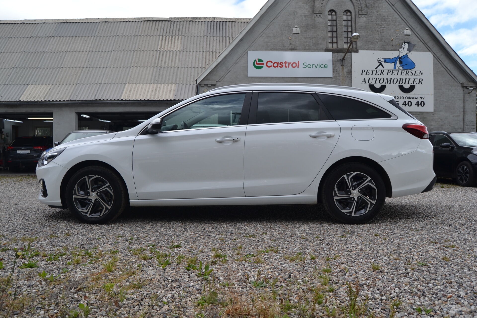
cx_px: 238
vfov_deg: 47.9
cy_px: 159
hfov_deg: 67.4
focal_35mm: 27
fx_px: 358
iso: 100
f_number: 7.1
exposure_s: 1/200
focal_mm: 18
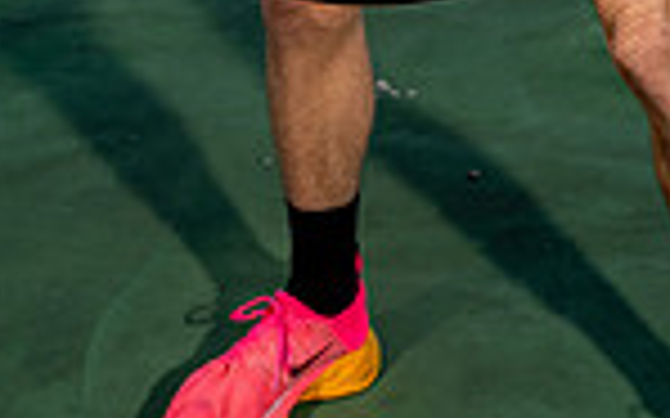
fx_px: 2300
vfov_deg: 9.4
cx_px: 459
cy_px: -544
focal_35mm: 126
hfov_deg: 16.5
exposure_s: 1/1250
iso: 100
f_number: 4
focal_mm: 41
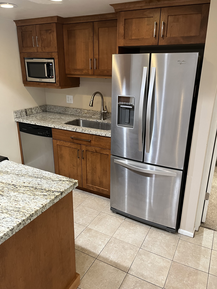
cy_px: 144
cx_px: 108
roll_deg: -0.5
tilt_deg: -19.7
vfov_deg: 67.3
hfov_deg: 53.1
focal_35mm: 26
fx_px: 217
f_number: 1.6
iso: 320
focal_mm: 5.1
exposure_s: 1/58
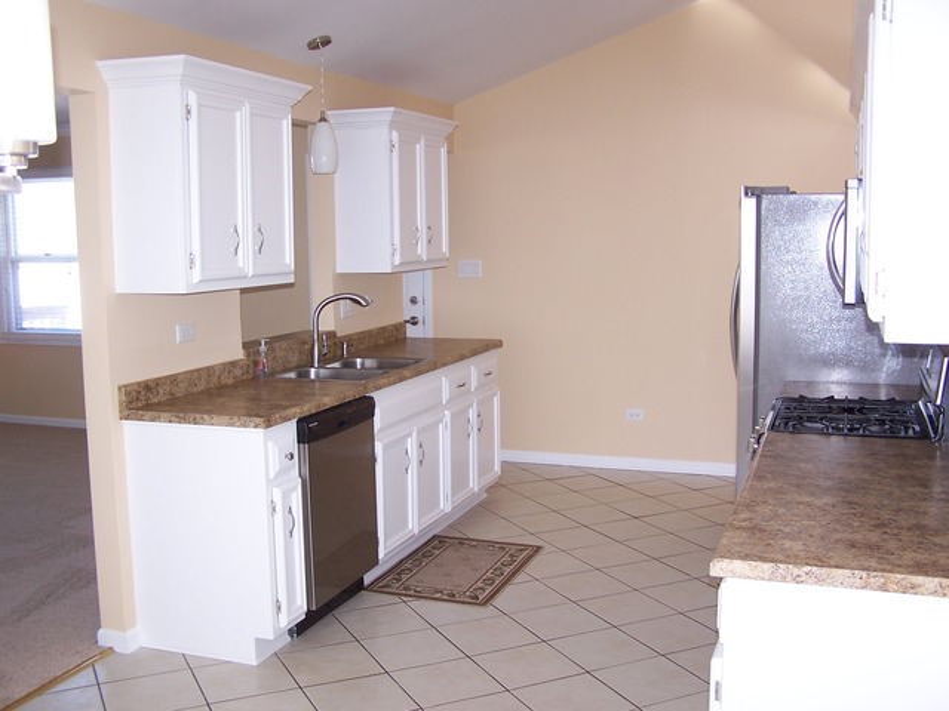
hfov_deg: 49.0
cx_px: 474
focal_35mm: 38
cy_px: 356
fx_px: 1042
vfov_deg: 37.7
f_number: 2.8
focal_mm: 6.3
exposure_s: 1/60
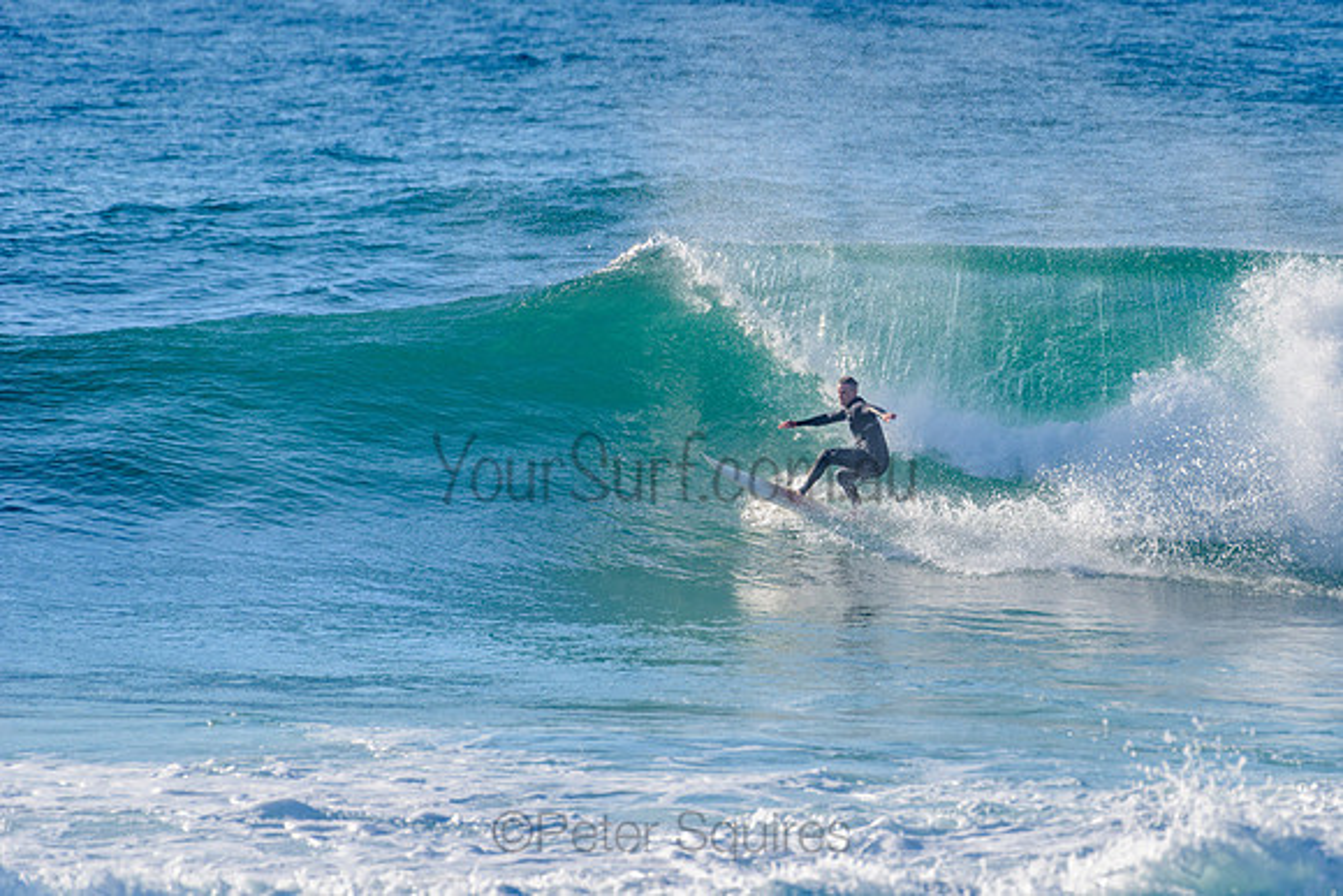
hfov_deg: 3.4
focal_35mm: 613
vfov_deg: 2.2
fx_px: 22881
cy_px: 372
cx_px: 824
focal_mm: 500
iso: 160
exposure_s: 1/2000
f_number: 5.6
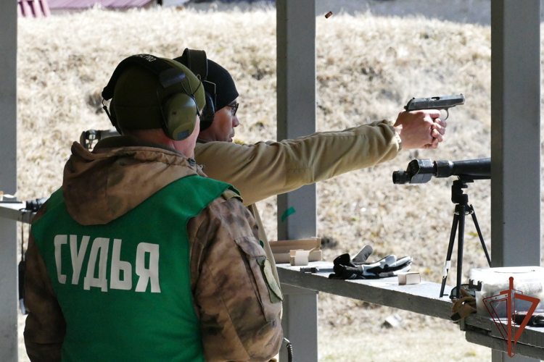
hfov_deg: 9.8
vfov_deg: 6.5
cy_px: 181
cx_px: 272
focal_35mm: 211
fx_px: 3188
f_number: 6.3
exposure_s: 1/3200
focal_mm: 76.94
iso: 3200
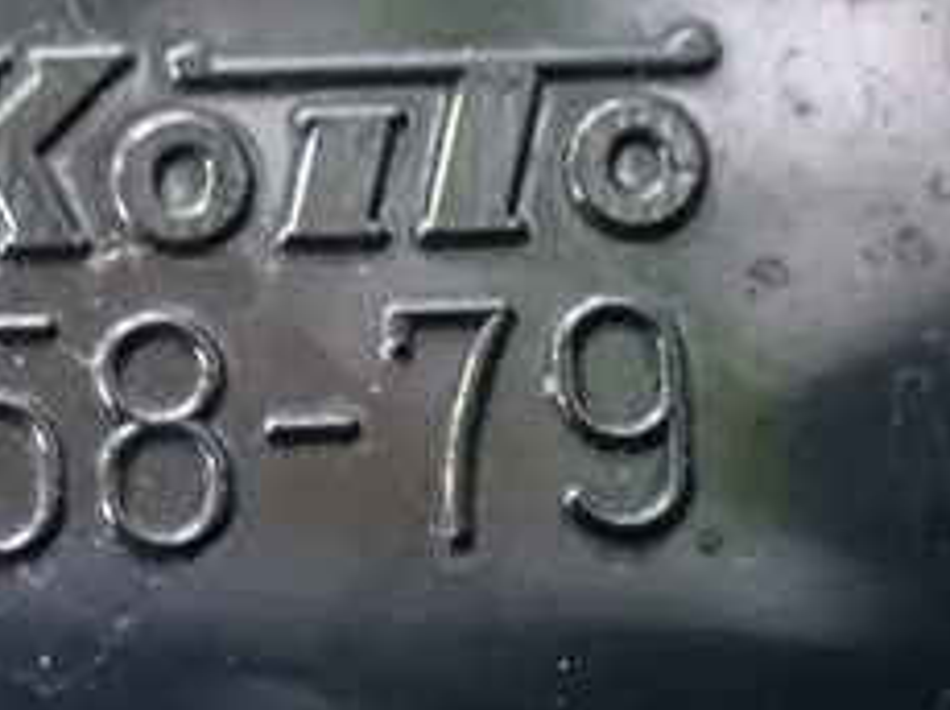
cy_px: 264
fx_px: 3866
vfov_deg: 10.5
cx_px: 277
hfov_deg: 14.0
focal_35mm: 141
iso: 1600
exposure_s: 1/10
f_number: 3.3
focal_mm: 9.65
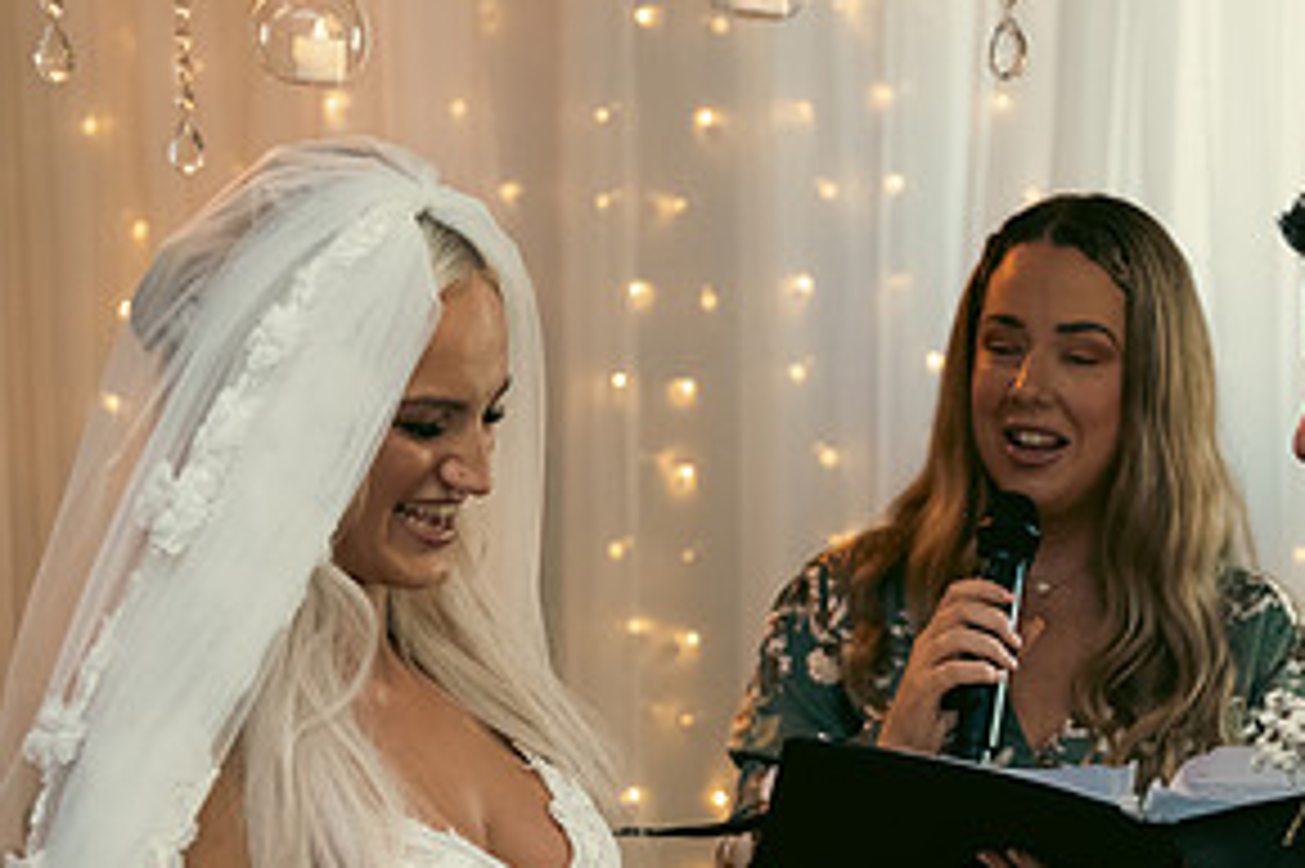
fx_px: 3478
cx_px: 864
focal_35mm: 96
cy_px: 717
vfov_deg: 14.1
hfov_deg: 21.2
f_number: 3.5
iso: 1250
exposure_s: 1/160
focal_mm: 48
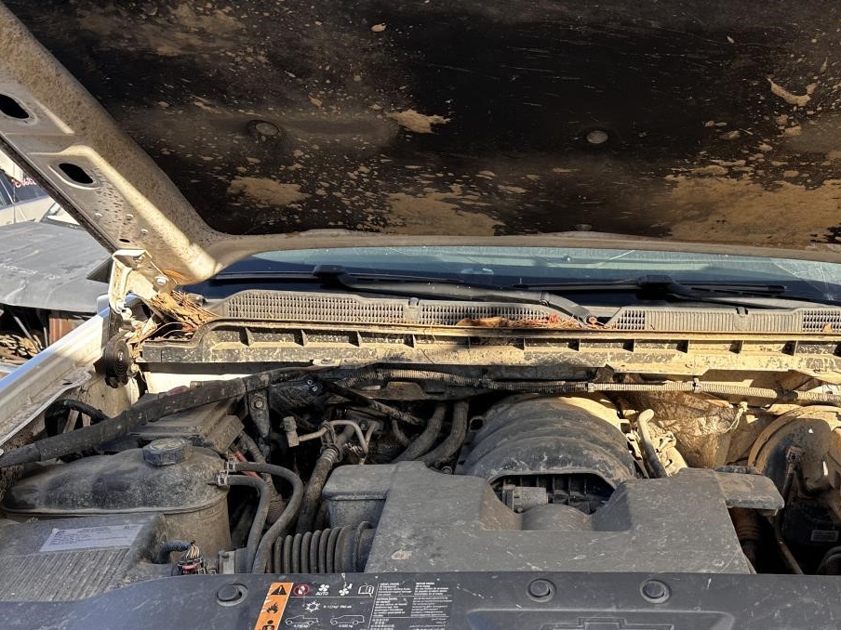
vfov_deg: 41.6
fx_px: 826
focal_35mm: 34
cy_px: 374
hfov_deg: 52.8
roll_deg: -0.6
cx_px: 568
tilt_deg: -14.2
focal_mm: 6.86
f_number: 1.78
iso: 80
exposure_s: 1/623
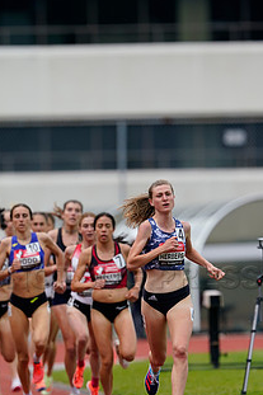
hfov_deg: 1.6
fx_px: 9522
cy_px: 272
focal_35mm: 868
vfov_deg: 2.4
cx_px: 112
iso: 320
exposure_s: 1/640
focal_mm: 600
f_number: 5
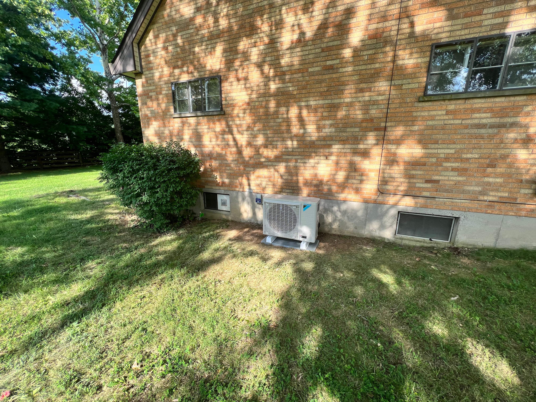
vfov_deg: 89.9
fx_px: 201
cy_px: 201
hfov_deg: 106.2
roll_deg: -1.5
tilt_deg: -14.8
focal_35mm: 13
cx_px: 268
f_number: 1.8
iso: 32
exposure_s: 1/329
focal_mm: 1.57
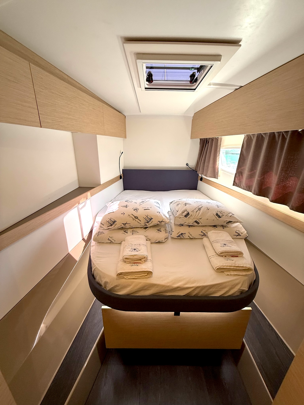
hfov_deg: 85.7
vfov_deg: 102.1
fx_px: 164
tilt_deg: -19.2
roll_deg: -1.3
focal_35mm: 14
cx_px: 152
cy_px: 202
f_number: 2.2
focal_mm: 2.22
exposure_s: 1/99
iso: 200
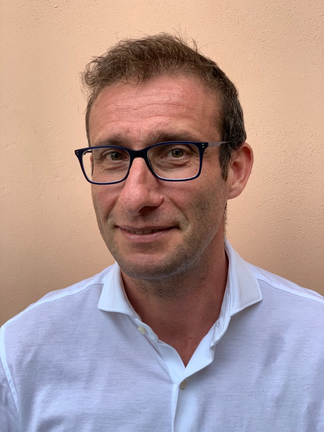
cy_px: 216
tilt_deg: -5.5
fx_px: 649
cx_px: 162
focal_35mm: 52
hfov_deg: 28.0
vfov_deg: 36.8
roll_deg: -1.6
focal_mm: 6
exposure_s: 1/60
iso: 160
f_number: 2.4
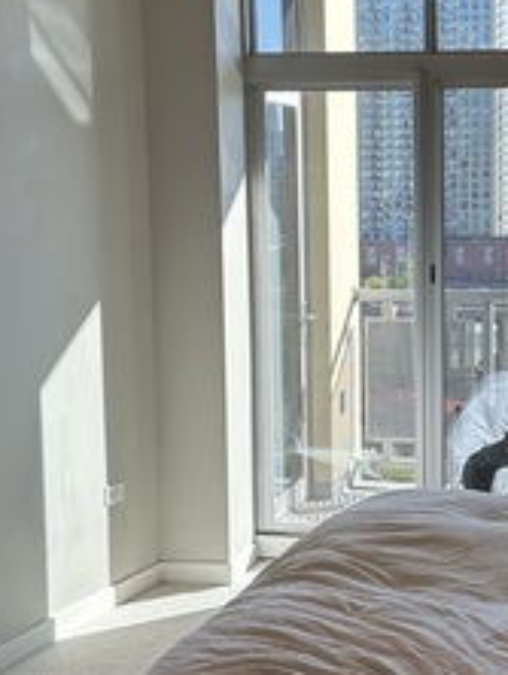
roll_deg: -0.2
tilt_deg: -6.7
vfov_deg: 27.0
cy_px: 342
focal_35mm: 72
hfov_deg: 20.1
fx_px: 1406
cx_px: 450
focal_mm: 6.86
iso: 80
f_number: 1.78
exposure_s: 1/250
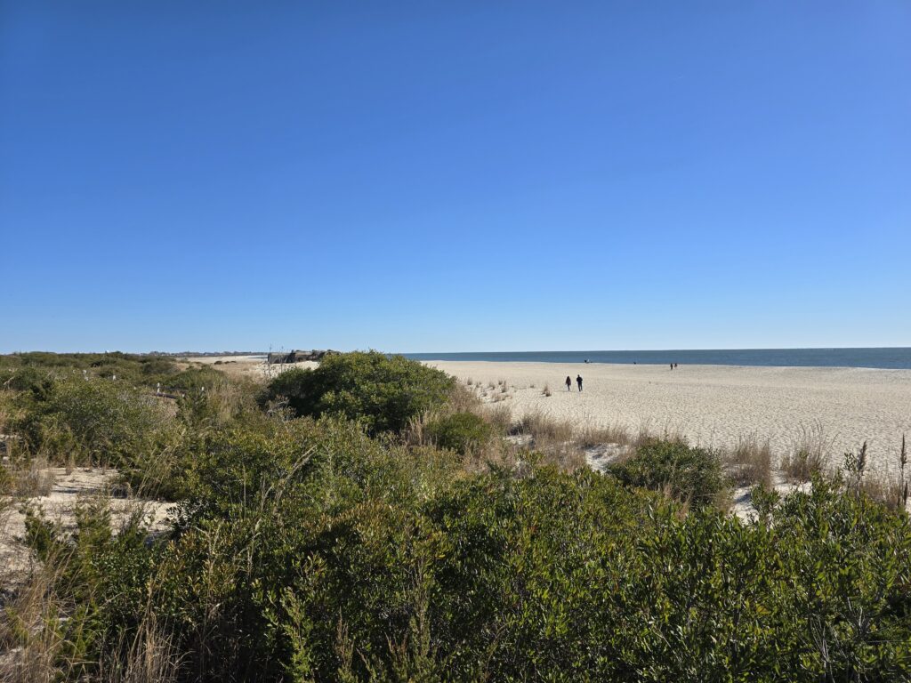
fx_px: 605
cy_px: 342
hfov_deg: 73.9
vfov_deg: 58.9
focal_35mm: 23
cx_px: 456
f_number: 1.7
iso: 12
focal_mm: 6.3
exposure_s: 1/1008
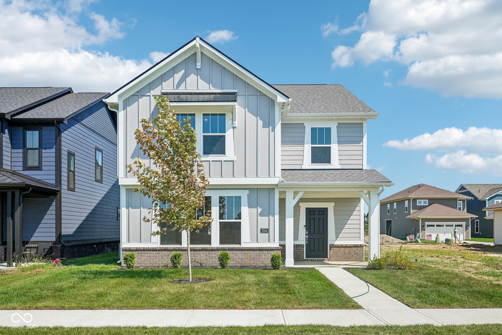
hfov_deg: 62.8
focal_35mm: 30
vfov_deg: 44.3
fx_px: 411
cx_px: 251
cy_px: 168
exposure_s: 1/400
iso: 100
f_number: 8
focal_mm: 29.5
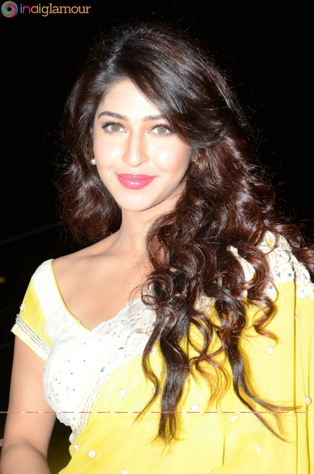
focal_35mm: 105
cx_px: 157
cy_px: 237
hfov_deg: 13.0
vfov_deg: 19.5
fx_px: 1381
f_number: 6.3
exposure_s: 1/125
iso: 200
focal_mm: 70
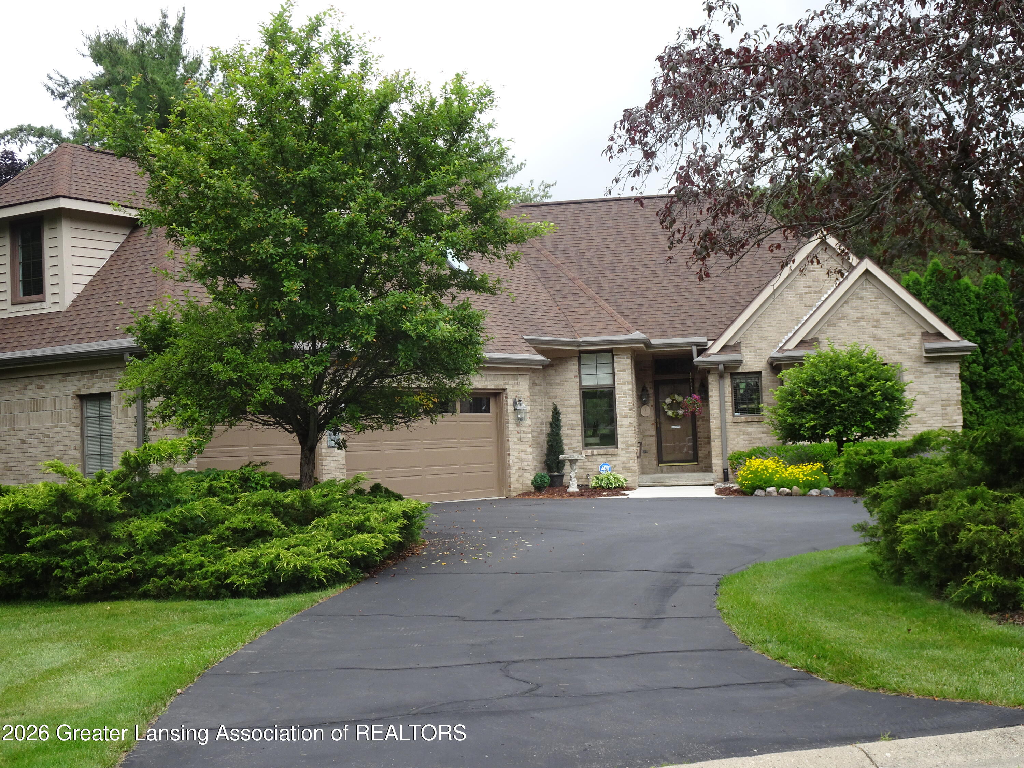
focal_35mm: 48
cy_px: 384
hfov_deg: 39.7
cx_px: 512
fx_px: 1420
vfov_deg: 30.3
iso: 80
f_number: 4.5
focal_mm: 8.18
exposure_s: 1/200
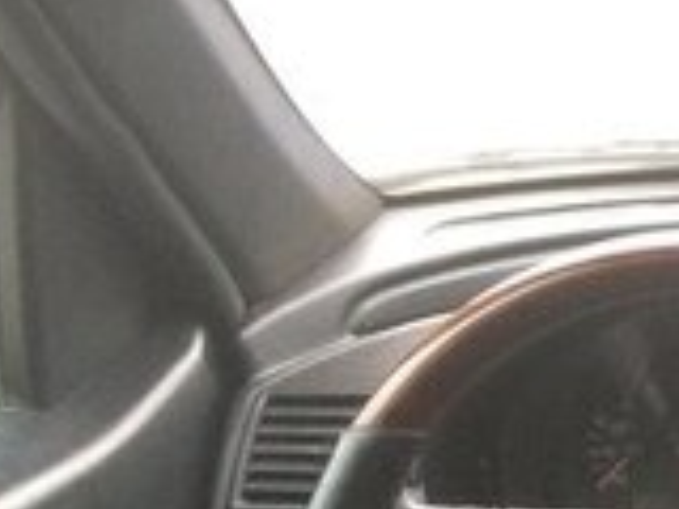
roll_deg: -1.7
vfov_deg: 11.9
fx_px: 2354
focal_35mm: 120
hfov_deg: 14.0
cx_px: 1337
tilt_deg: -25.4
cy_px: 694
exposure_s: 1/33
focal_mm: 4.15
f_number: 2.2
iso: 125
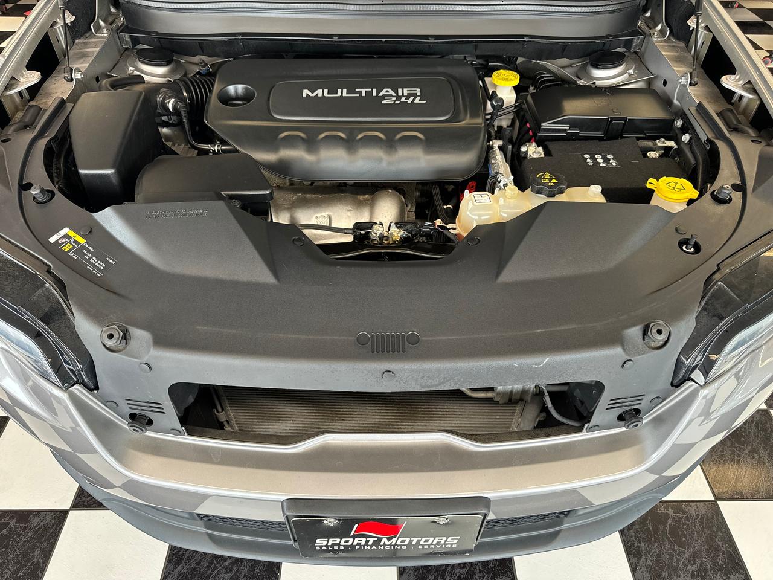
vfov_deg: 56.8
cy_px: 290
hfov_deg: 71.6
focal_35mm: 24
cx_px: 386
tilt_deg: -44.5
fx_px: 536
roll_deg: -0.8
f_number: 1.78
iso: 125
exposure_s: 1/60
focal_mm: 6.76
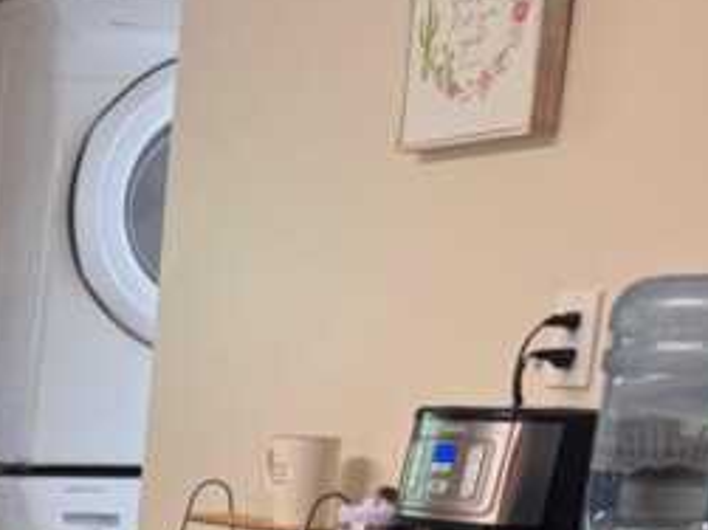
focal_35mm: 98
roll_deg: -1.7
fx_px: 2003
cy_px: 792
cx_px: -561
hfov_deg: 16.7
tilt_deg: -11.3
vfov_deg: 14.1
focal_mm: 6.76
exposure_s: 1/73
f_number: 1.78
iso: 200
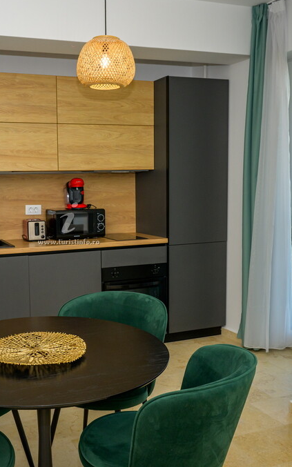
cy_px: 232
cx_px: 78
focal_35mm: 38
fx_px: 481
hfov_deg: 33.2
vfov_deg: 51.8
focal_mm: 24.5
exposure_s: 1/250
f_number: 6.3
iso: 800
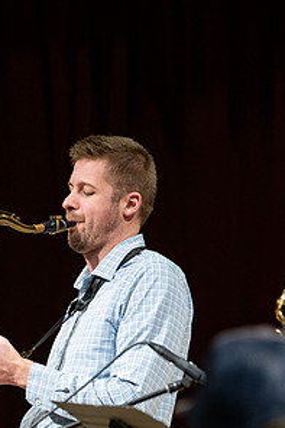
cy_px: 309
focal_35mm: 228
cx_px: 80
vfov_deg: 9.0
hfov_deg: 6.0
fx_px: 2710
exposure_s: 1/160
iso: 2000
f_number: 5.6
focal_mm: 150
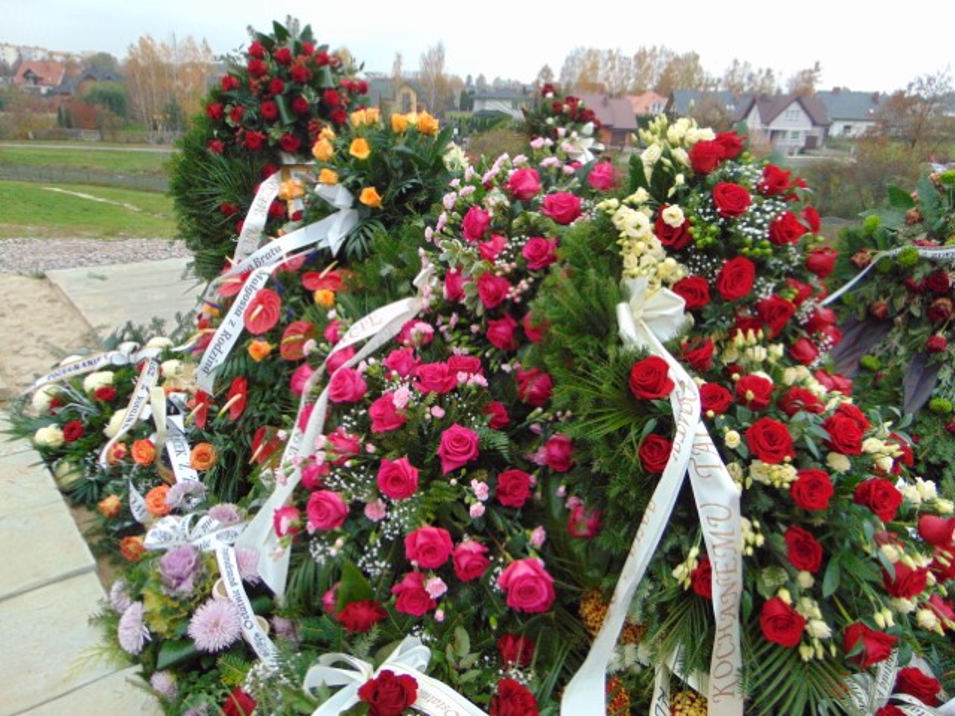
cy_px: 358
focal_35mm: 25
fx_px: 690
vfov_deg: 54.9
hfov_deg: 69.4
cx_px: 478
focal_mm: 4.5
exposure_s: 1/60
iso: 250
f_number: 3
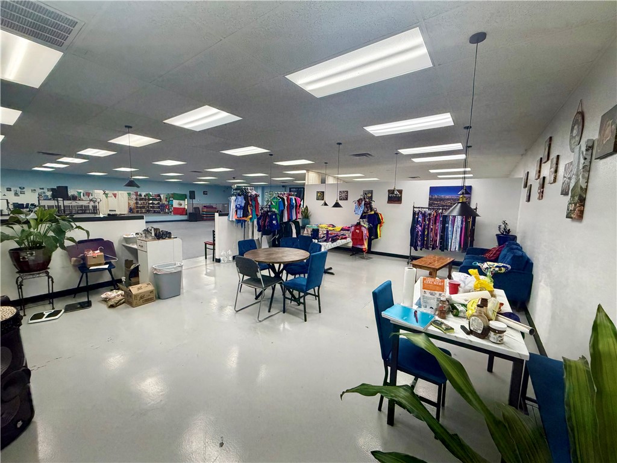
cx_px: 308
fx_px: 250
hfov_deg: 102.1
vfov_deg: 85.7
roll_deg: -1.2
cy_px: 232
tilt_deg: -6.5
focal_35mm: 14
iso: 160
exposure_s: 1/120
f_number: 2.2
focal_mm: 2.22
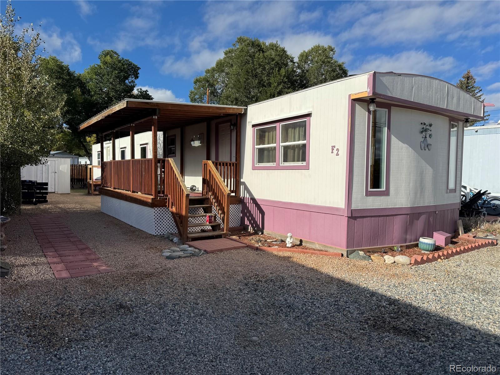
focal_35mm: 24
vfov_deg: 56.8
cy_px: 188
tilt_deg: -2.5
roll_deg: -1.6
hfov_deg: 71.6
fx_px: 347
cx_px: 250
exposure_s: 1/5348
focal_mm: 6.76
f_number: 1.78
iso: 80
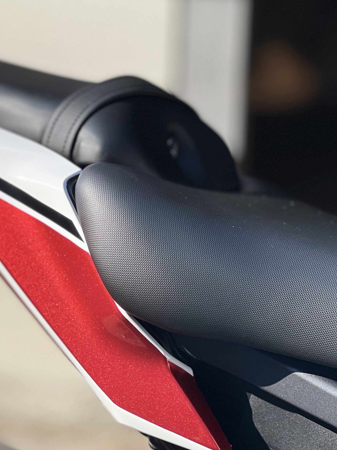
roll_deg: -1.3
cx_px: 74
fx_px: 1649
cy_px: 227
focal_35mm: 127
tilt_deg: -12.8
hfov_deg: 11.6
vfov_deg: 15.5
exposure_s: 1/508
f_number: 2.8
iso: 32
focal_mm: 9
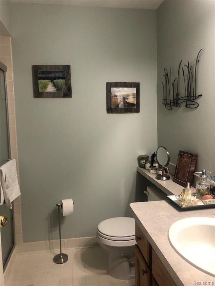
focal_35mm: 28
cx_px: 108
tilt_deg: -4.3
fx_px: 232
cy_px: 143
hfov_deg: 49.7
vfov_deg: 63.4
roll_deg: +0.1
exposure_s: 1/17
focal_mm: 3.99
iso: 40
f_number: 1.8
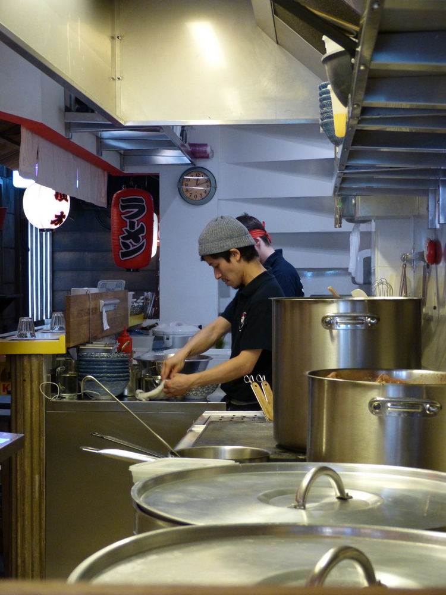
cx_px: 223
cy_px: 298
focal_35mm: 72
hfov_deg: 20.4
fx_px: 1237
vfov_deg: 27.0
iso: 400
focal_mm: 12.9
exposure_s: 1/30
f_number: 3.3
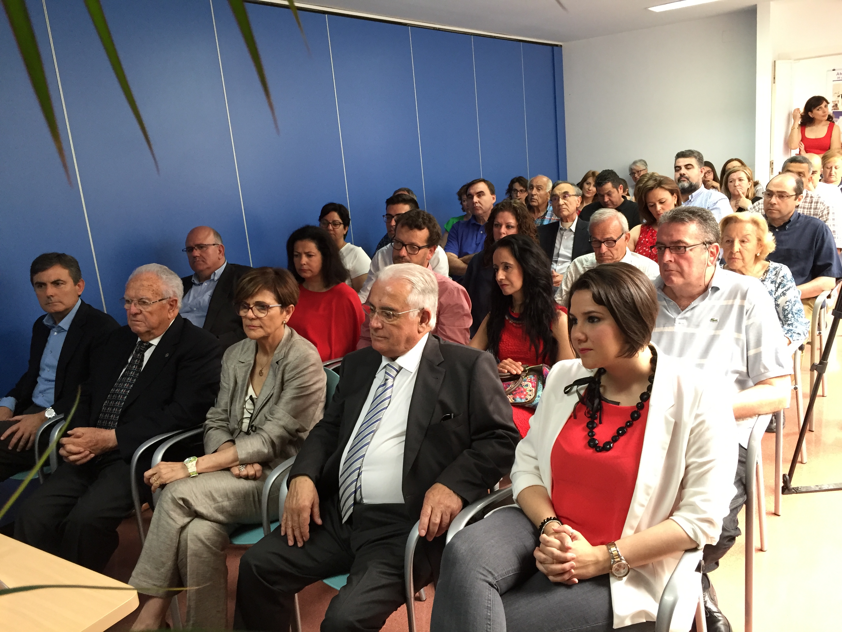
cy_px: 316
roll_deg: +3.3
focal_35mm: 29
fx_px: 705
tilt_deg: -12.4
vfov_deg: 48.2
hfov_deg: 61.7
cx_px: 421
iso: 160
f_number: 2.2
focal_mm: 4.15
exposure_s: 1/33
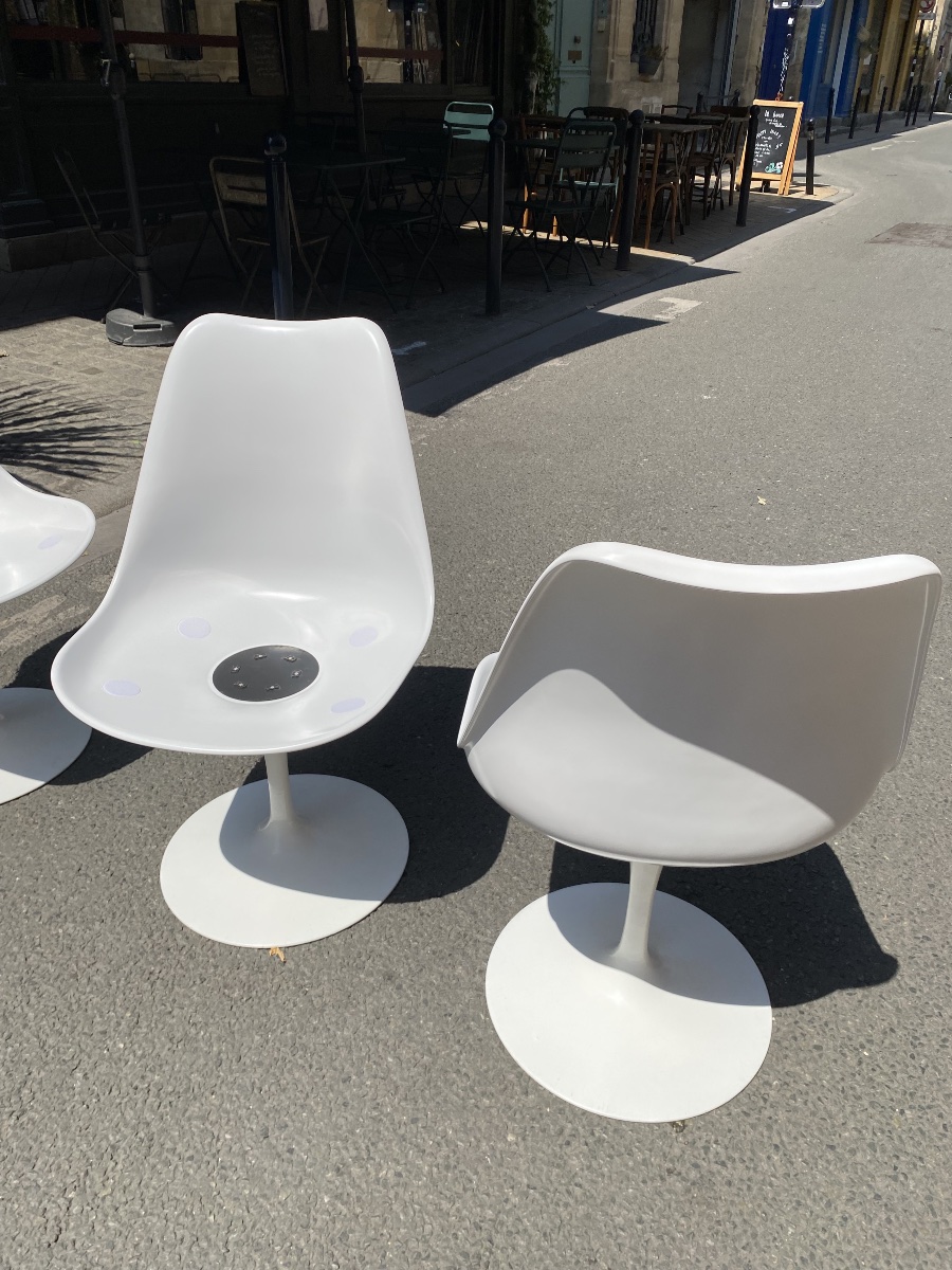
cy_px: 635
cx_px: 476
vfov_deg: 67.3
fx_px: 953
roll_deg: -0.2
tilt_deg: -28.1
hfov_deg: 53.1
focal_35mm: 26
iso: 32
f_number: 1.8
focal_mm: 4.25
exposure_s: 1/6061
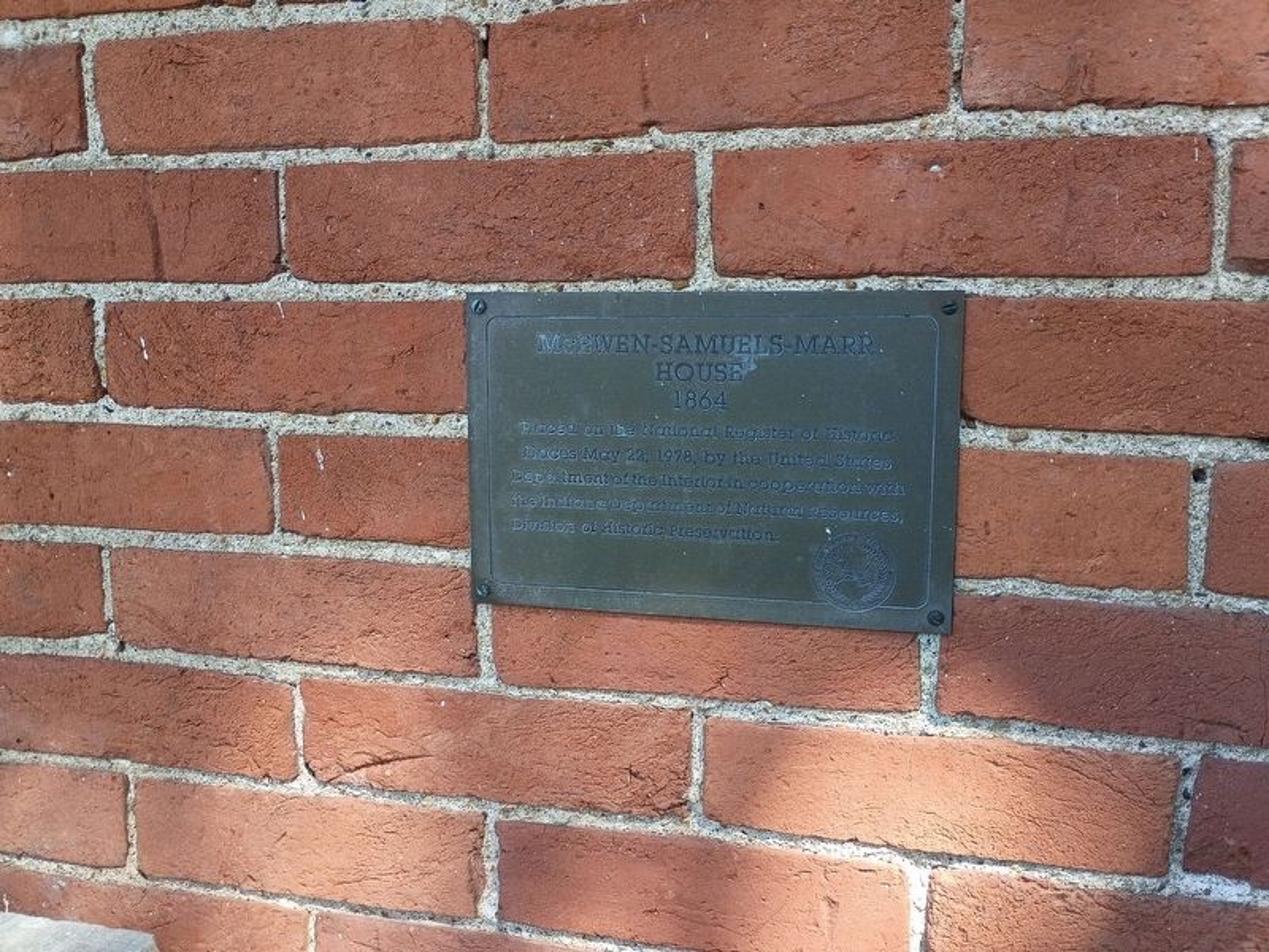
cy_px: 476
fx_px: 1063
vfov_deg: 48.2
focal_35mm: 29
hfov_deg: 61.7
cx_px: 634
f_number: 1.8
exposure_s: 1/145
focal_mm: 4.27
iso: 100
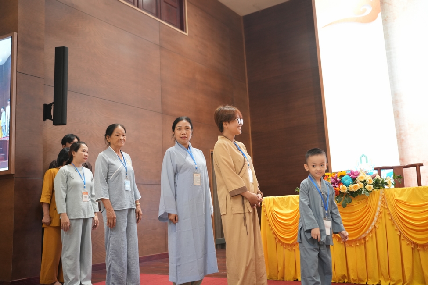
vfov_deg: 37.9
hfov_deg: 54.4
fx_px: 416
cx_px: 214
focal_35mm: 35
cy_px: 142
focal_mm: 35
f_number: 2.5
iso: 2000
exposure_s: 1/160
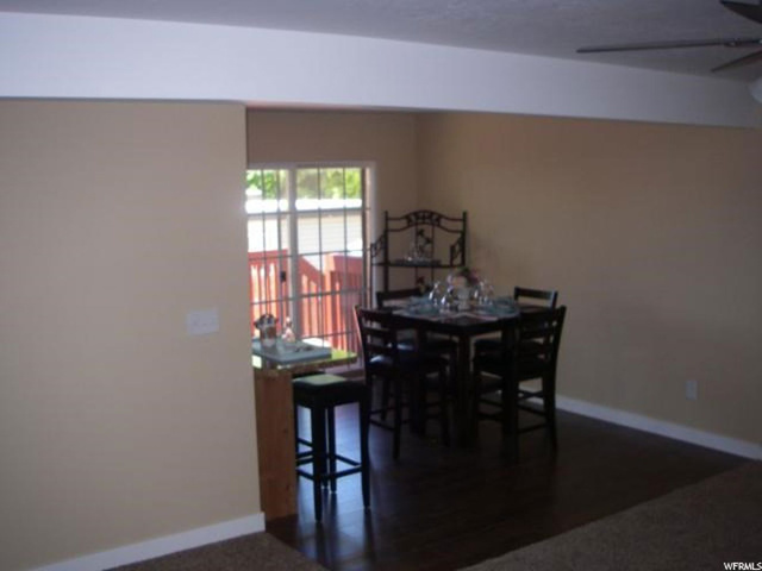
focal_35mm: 38
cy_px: 286
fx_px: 836
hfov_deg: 49.0
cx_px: 381
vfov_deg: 37.7
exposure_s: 1/40
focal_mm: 6.3
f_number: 3.3
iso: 160
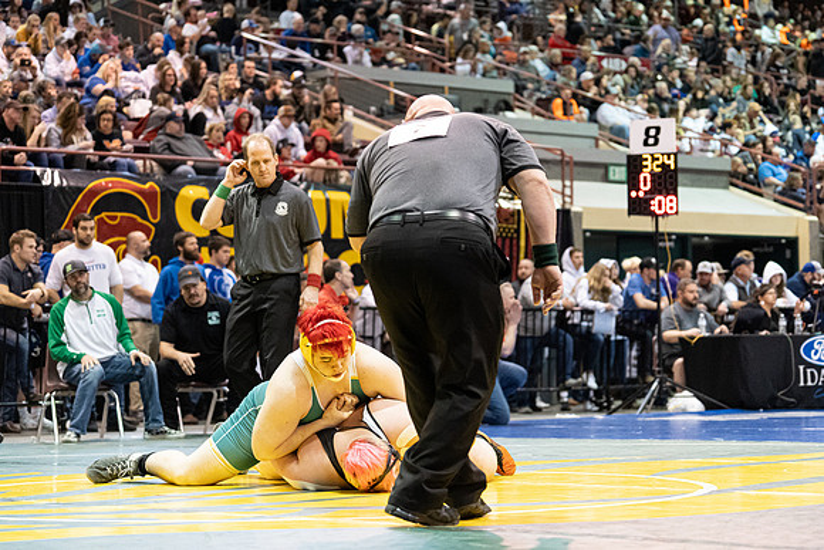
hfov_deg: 21.7
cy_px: 275
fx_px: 2152
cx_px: 412
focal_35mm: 94
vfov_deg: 14.6
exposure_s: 1/500
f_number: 4
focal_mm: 94
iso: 10000
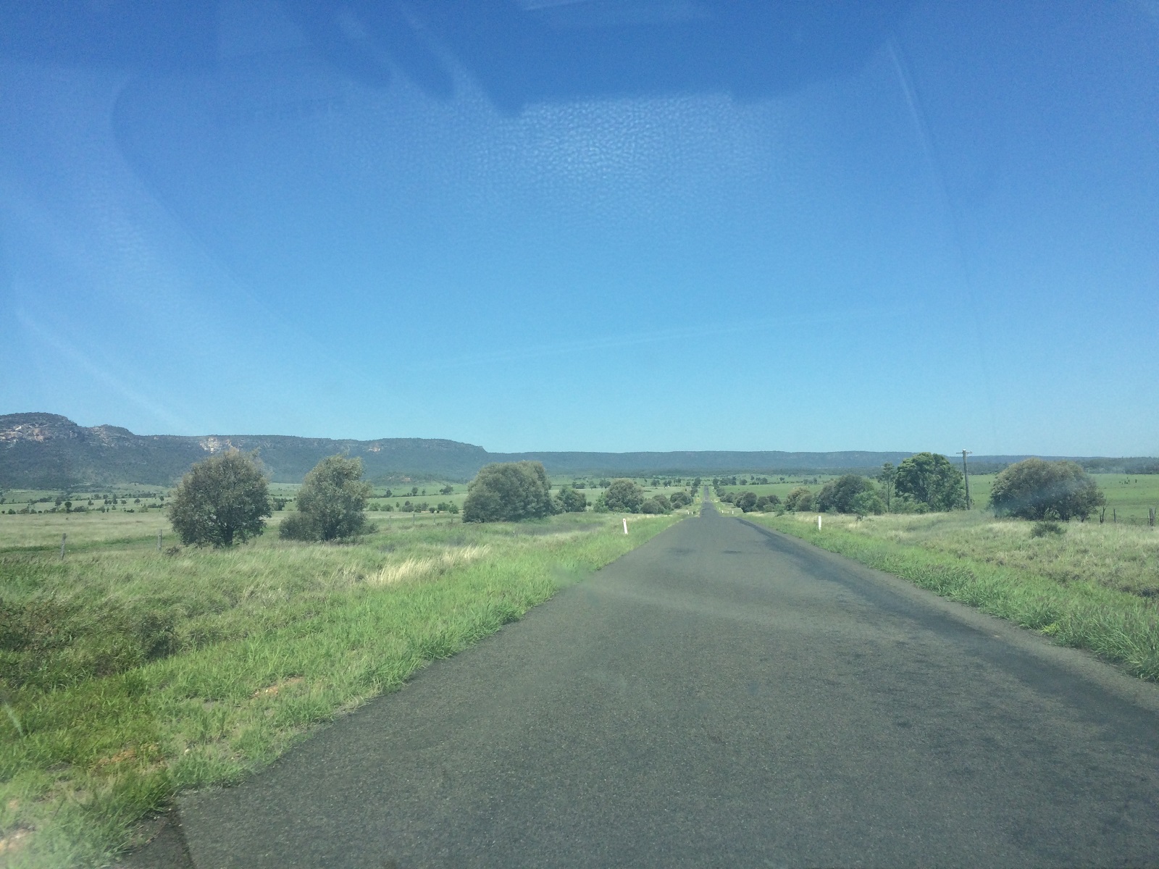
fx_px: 971
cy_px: 434
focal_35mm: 29
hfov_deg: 61.7
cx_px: 580
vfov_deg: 48.2
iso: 32
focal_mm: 4.15
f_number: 2.2
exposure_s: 1/1866
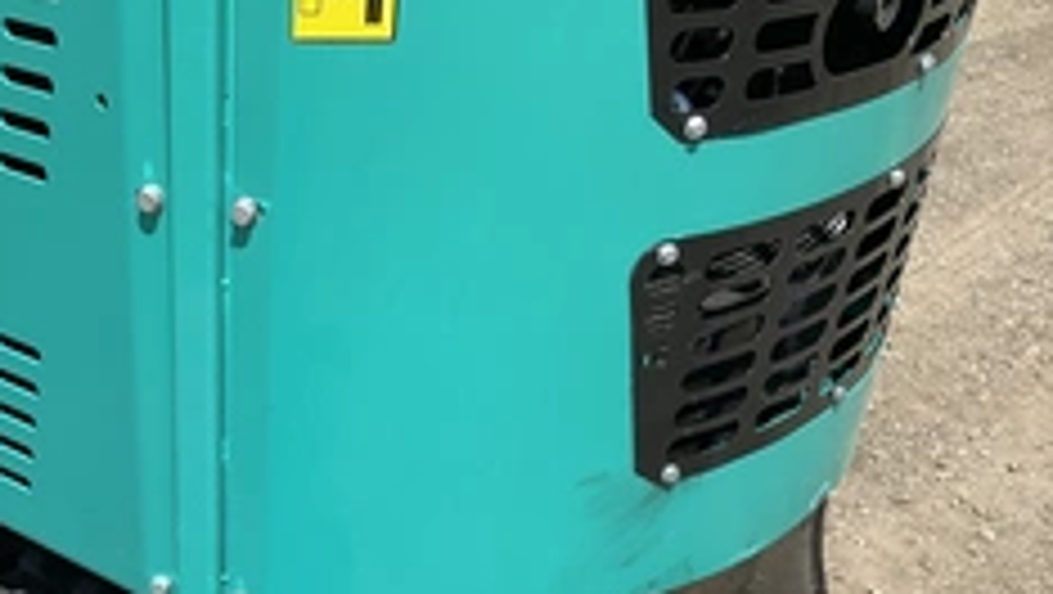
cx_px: 189
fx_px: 1509
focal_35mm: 54
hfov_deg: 36.9
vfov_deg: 21.3
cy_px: 630
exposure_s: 1/1626
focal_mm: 3
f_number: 1.8
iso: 25
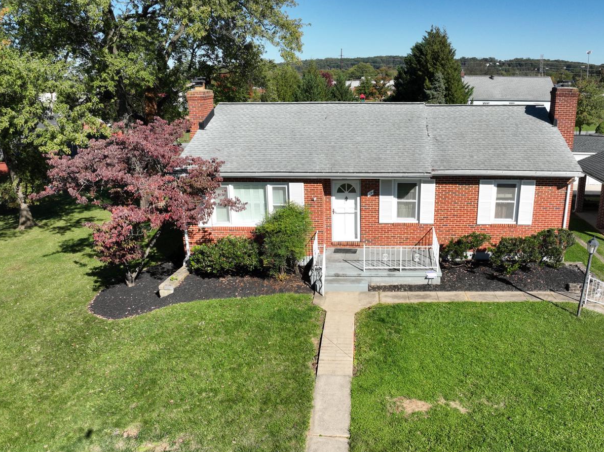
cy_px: 238
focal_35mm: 29
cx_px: 343
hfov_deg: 61.4
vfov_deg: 48.2
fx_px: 506
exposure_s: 1/2000
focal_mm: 12.29
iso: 100
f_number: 3.2
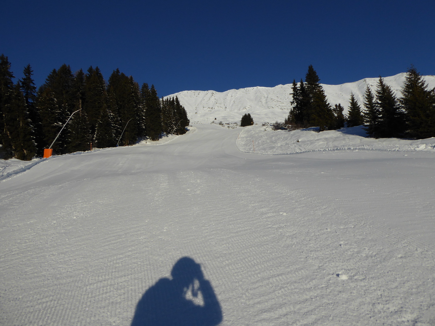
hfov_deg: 69.4
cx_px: 218
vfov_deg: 54.9
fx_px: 314
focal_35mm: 25
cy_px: 163
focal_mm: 4.3
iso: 80
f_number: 3.5
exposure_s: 1/1600
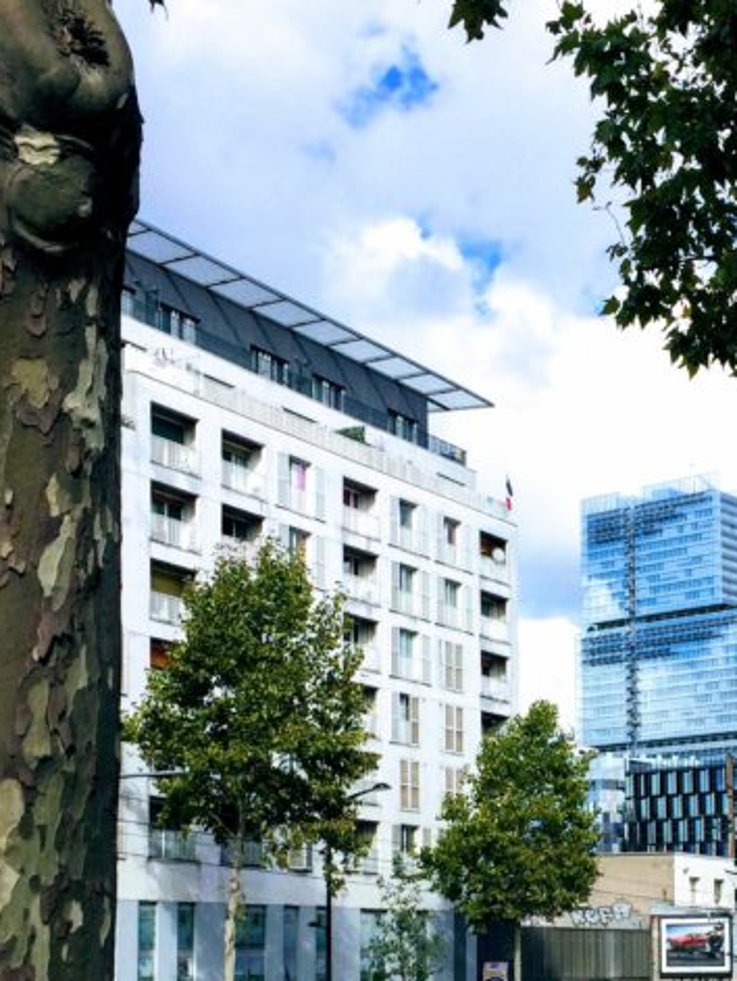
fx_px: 1786
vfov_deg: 29.8
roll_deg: +2.2
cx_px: 622
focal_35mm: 63
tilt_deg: +2.0
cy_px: 825
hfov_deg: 22.9
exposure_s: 1/2053
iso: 32
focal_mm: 4.15
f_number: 2.2
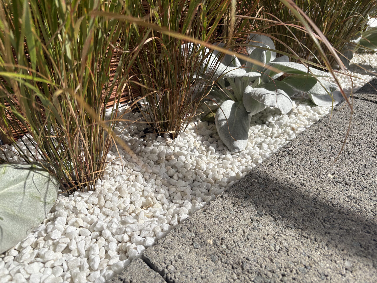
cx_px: 188
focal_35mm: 26
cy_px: 142
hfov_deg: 67.3
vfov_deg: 53.1
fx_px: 283
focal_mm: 5.96
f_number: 1.6
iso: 50
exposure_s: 1/4950
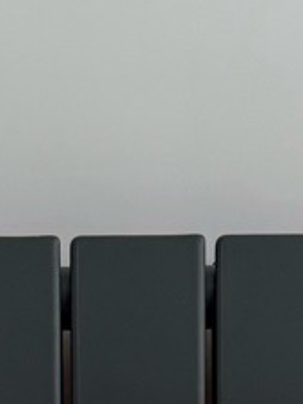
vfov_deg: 8.9
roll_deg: -0.3
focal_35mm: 169
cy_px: 1303
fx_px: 1974
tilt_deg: -6.4
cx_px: 91
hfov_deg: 8.8
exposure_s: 1/100
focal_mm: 6.76
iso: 125
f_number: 1.78
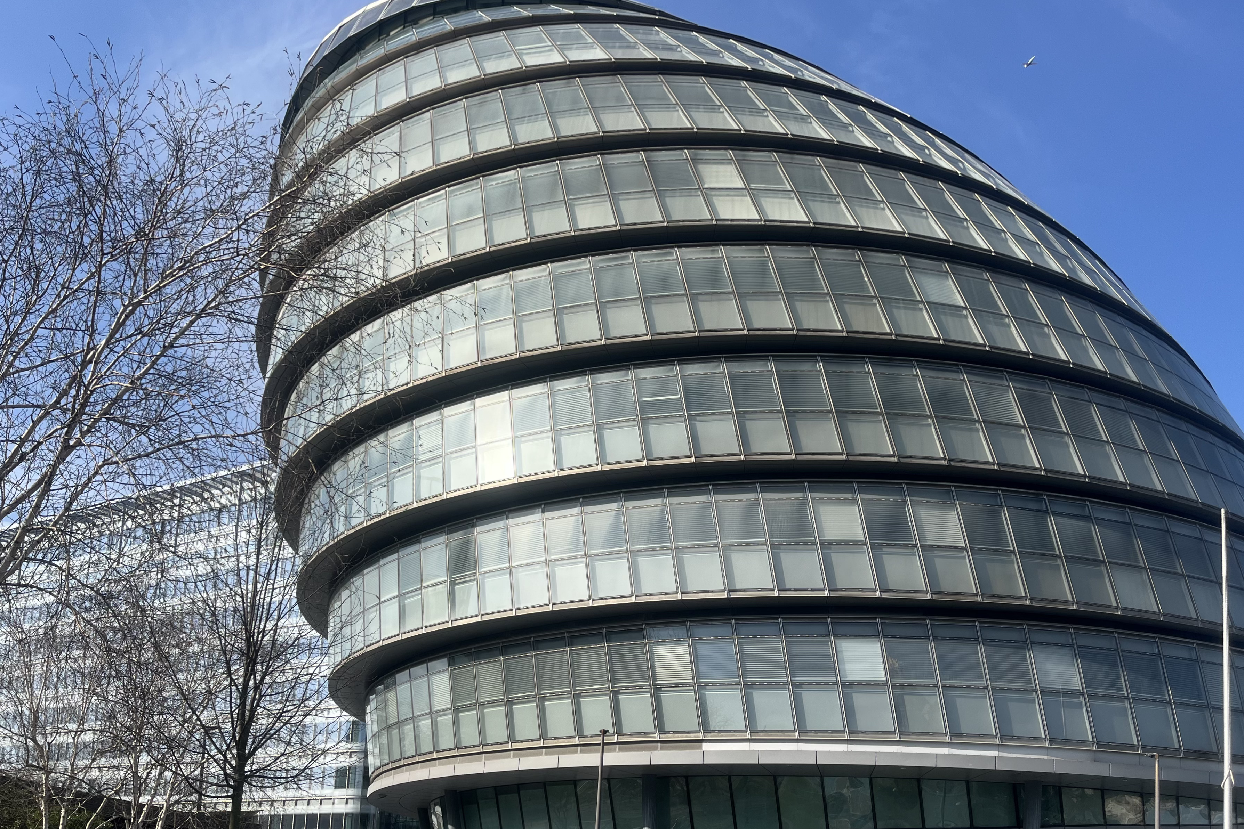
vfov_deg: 46.4
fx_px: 968
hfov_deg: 65.5
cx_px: 643
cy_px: 401
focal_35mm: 28
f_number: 1.6
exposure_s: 1/3135
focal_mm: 5.1
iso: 50
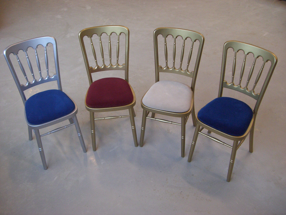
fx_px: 314
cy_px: 108
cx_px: 143
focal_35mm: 38
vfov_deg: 37.7
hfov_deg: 49.0
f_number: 2.7
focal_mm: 6.2
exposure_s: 1/80
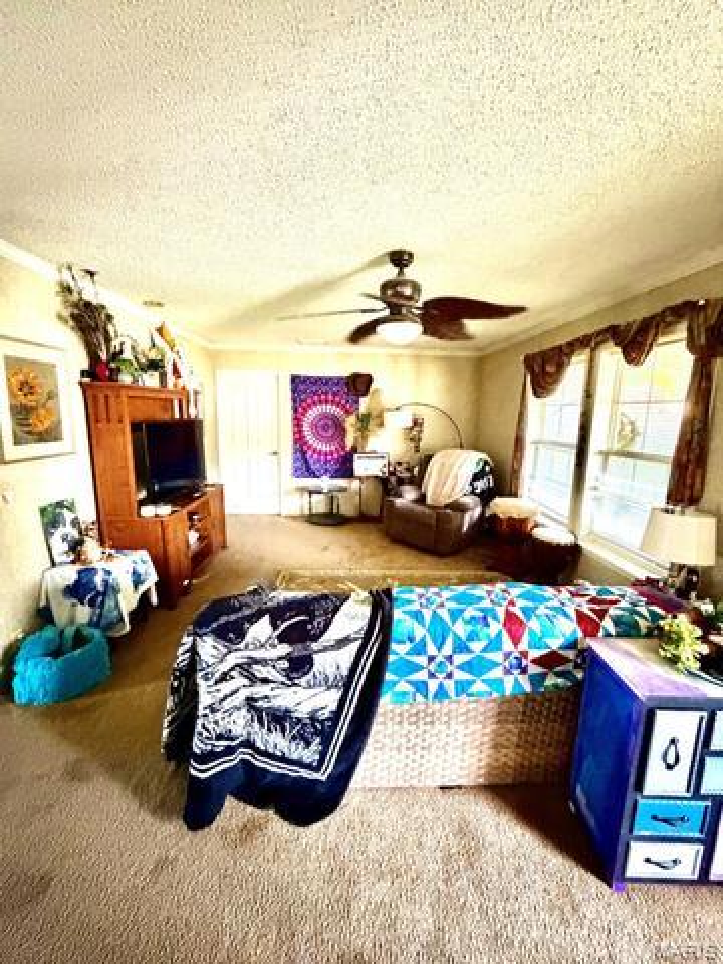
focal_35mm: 14
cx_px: 362
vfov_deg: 102.1
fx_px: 390
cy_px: 482
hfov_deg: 85.7
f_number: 2.2
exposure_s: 1/50
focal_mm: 2.22
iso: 1250
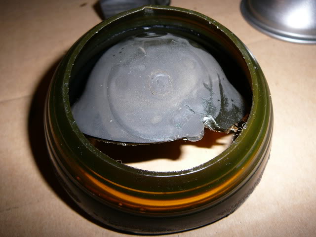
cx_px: 158
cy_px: 118
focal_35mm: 35
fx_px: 320
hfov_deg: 52.6
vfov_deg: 40.7
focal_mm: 5.2
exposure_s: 1/30
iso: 80
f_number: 2.8
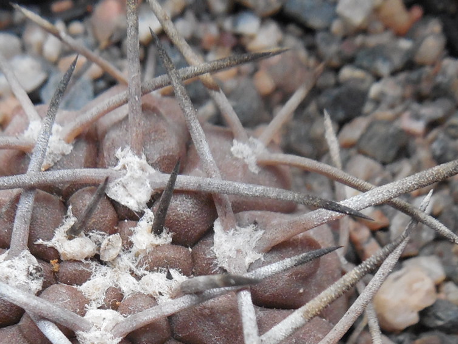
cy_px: 337
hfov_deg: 29.2
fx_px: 873
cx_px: 146
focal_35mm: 66
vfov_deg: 21.5
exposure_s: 1/25
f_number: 3.6
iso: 400
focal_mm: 5.6
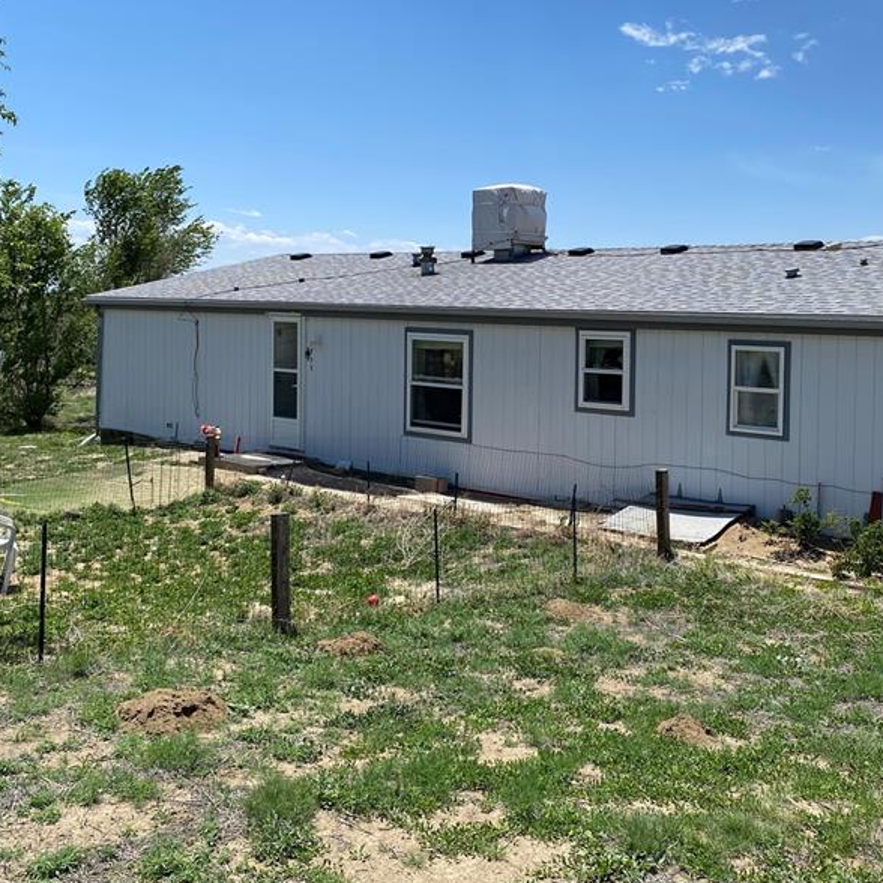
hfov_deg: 41.6
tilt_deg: -1.6
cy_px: 358
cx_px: 545
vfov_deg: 41.7
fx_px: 1154
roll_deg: -1.2
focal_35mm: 40
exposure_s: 1/3497
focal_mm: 4.25
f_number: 1.8
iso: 32
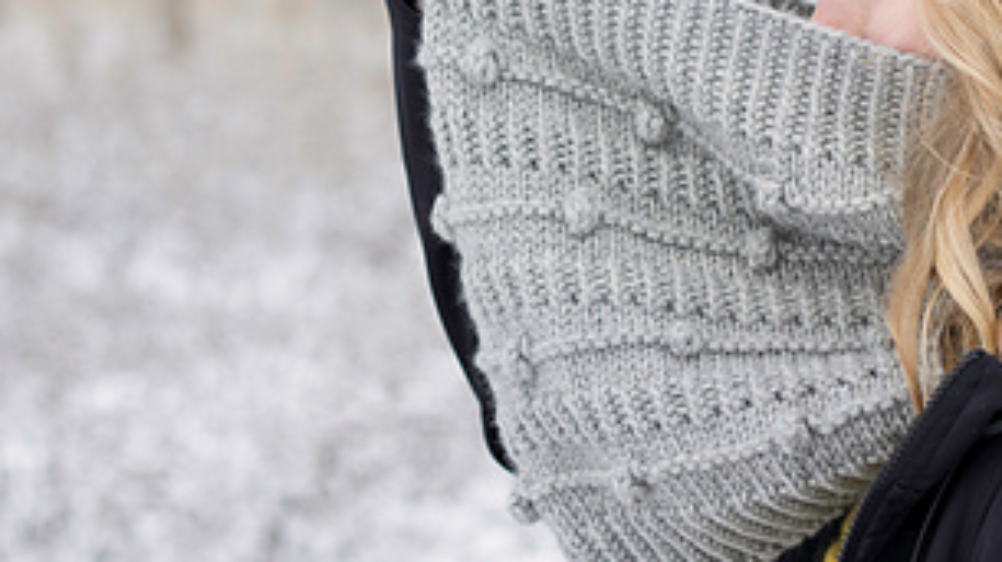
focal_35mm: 165
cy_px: 138
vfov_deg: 7.3
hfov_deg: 13.0
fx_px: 4380
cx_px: 723
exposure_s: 1/400
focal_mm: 50
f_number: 3.5
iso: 100
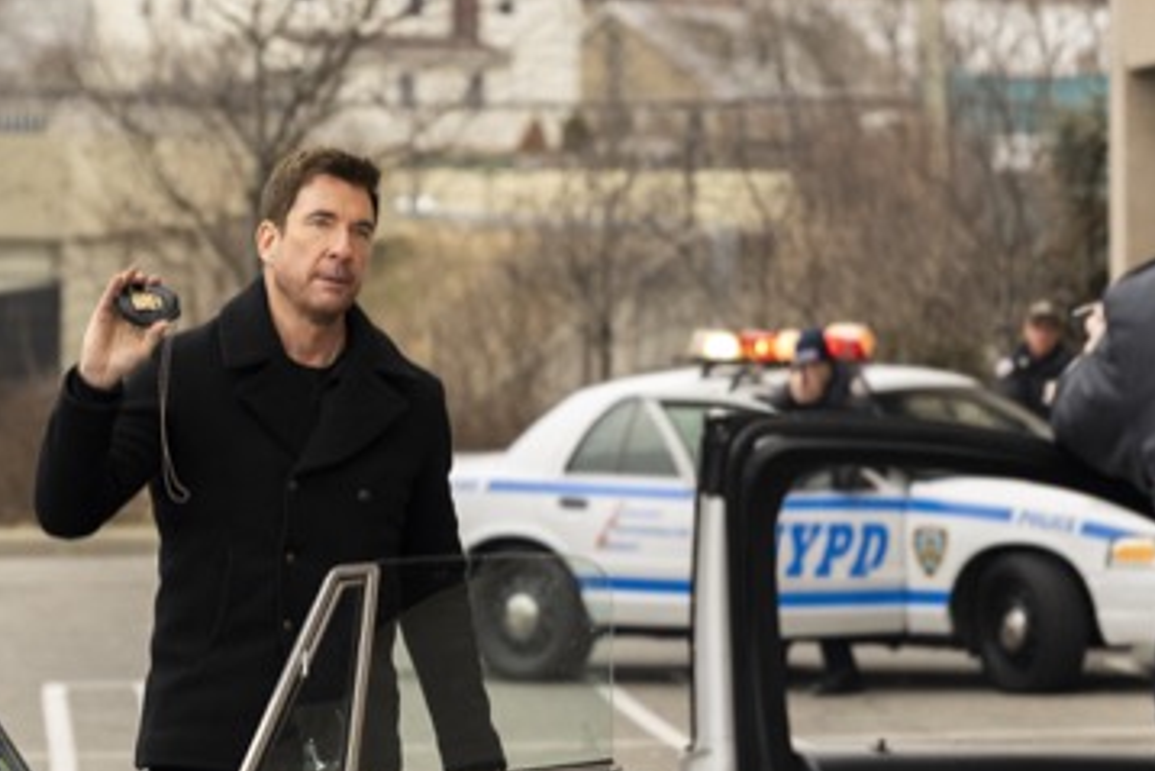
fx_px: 7703
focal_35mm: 240
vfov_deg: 5.7
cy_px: 498
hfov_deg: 8.6
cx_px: 574
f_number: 4
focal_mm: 115
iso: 2000
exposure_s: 1/1000
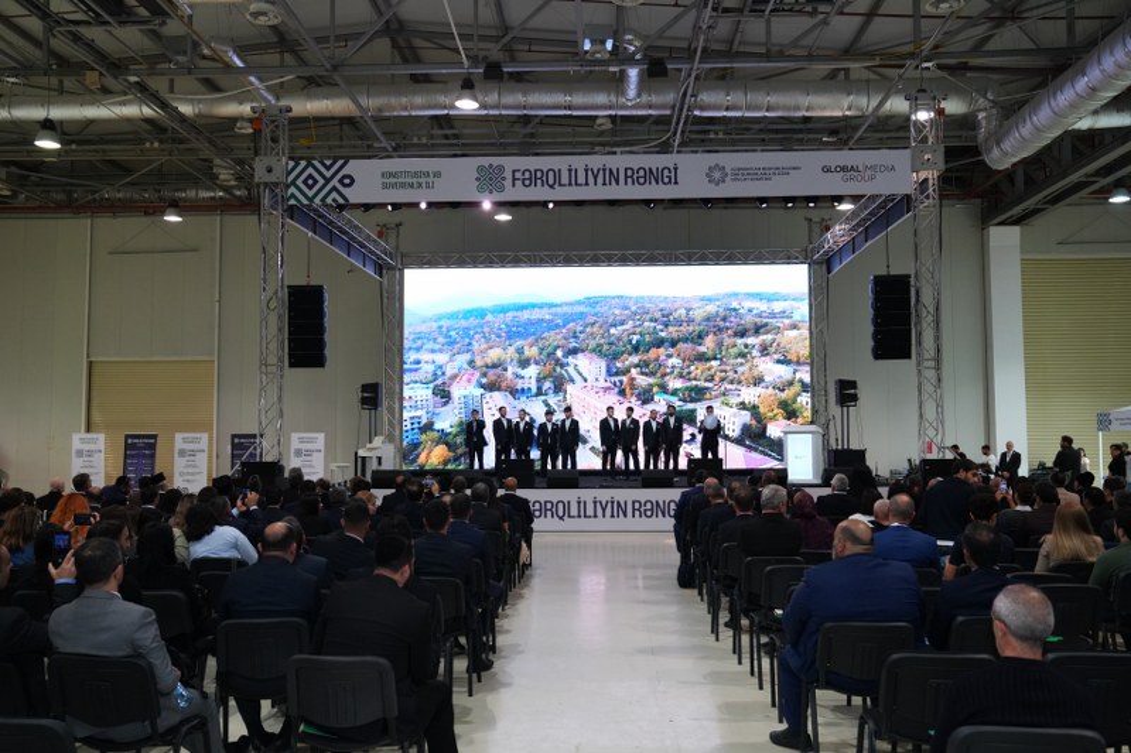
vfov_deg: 41.1
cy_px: 376
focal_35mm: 32
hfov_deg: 58.7
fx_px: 1005
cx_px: 566
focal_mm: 32
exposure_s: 1/200
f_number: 4.5
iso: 2500
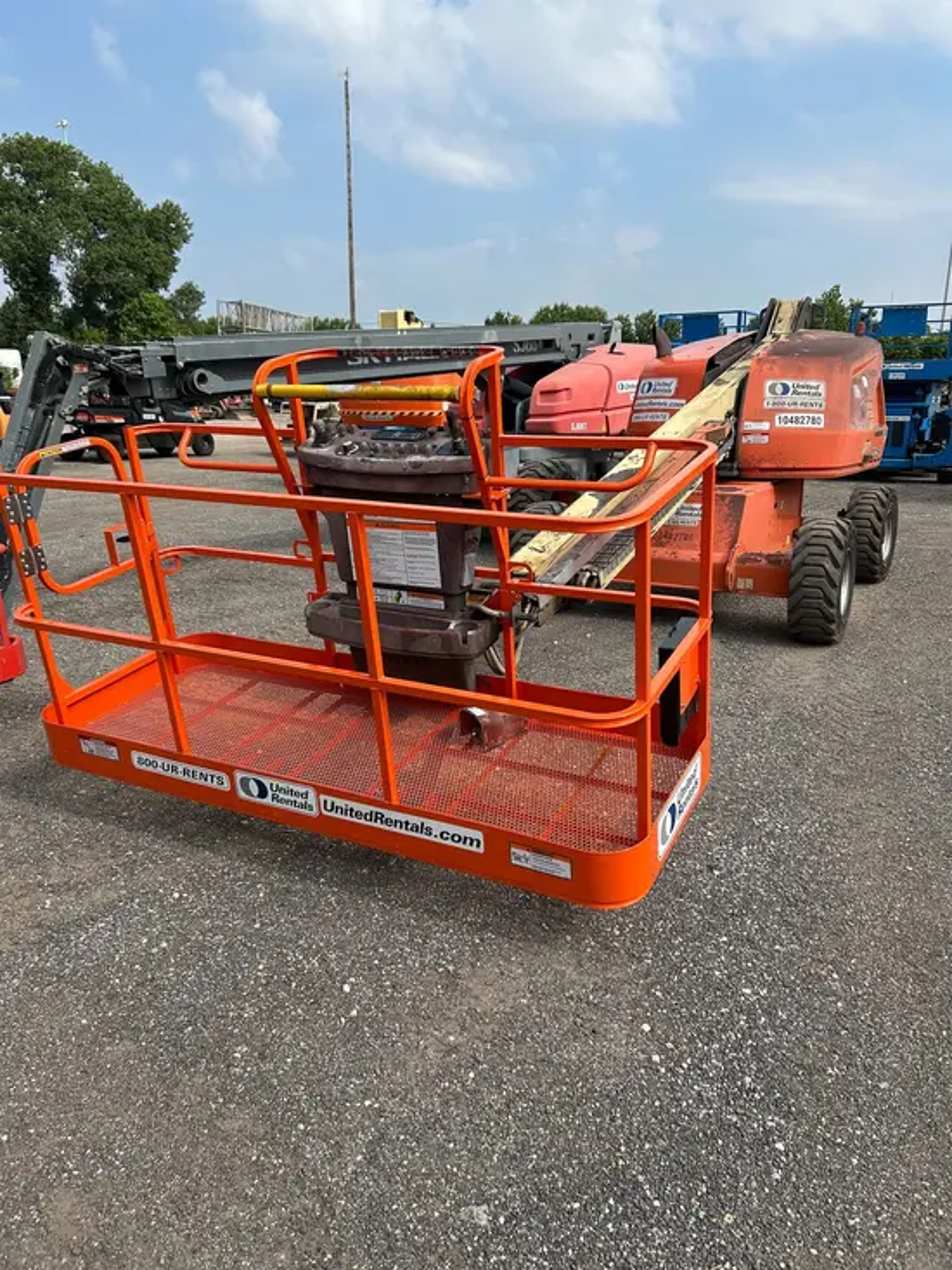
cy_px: 635
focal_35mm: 26
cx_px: 476
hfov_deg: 53.1
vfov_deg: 67.3
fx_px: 953
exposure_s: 1/3460
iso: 50
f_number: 1.5
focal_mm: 5.7
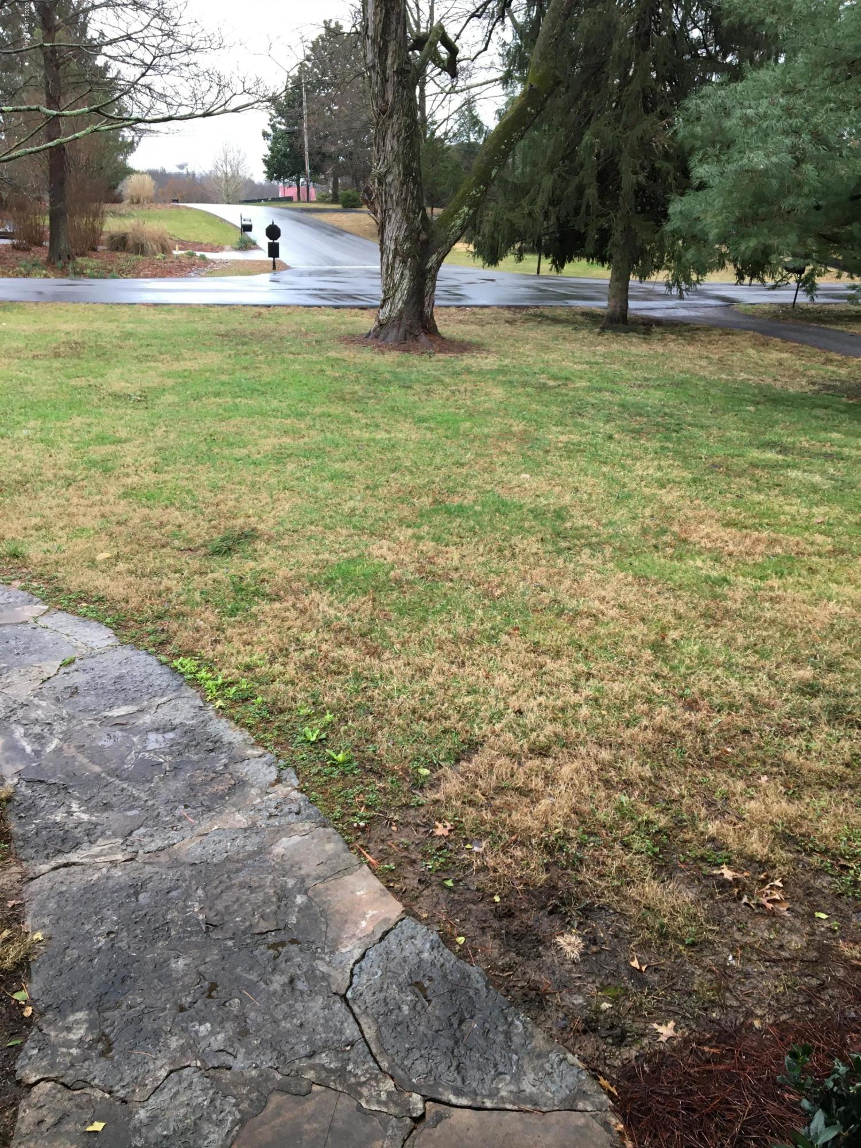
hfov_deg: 48.2
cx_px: 430
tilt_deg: -19.4
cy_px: 574
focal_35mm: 29
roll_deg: -0.7
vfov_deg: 61.7
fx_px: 962
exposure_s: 1/30
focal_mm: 4.15
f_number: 2.2
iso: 25
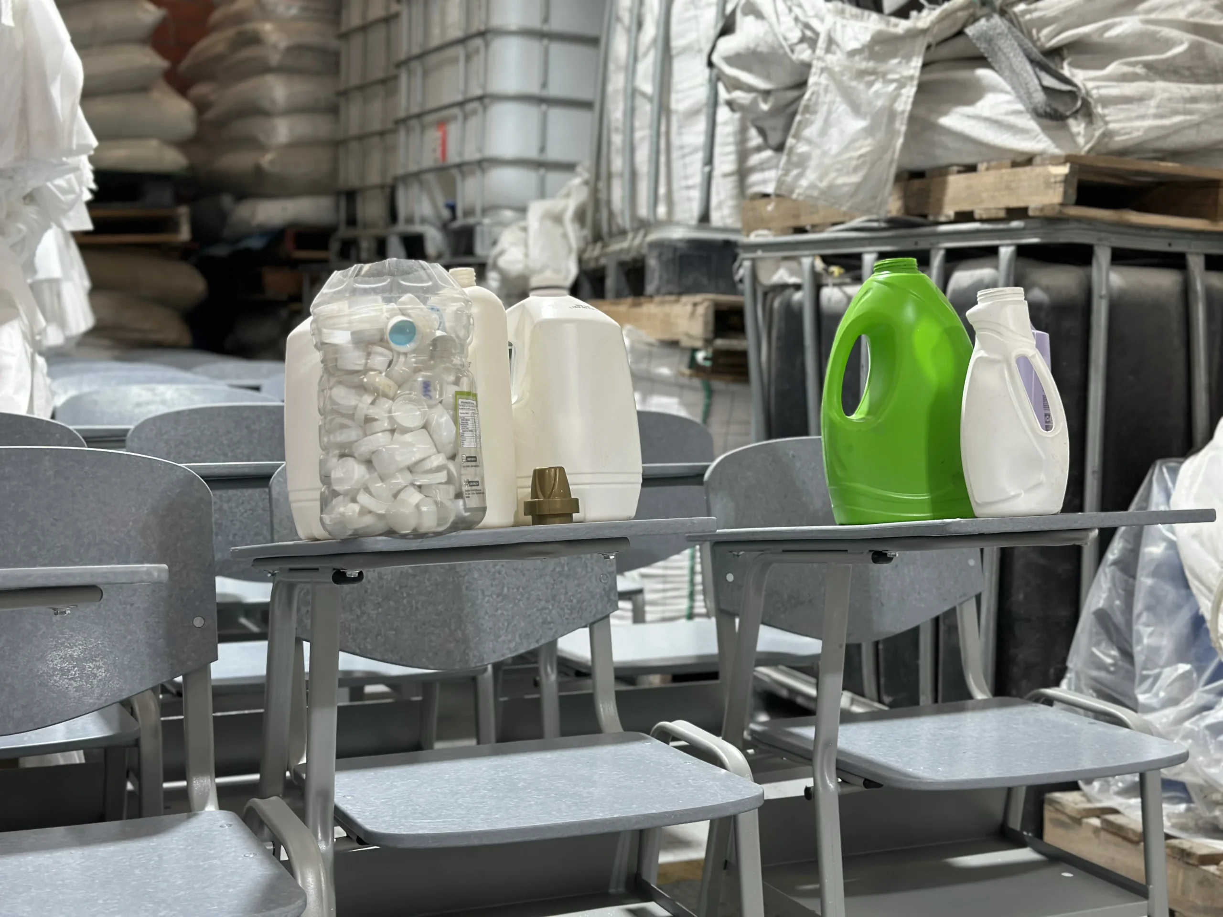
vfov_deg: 30.3
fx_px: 1696
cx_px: 612
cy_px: 458
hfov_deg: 39.7
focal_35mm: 48
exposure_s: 1/60
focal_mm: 6.86
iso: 100
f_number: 1.78
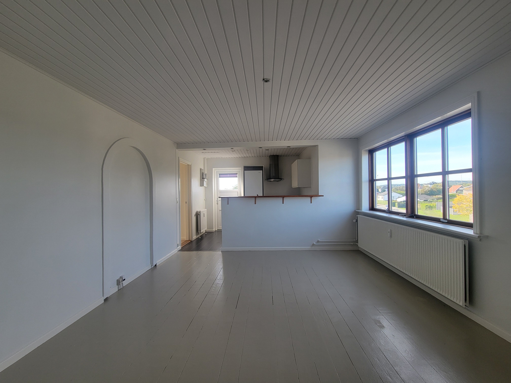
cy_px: 192
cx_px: 256
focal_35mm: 13
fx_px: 192
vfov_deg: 89.9
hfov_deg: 106.2
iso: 50
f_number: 2.2
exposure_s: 1/120
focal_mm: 2.2
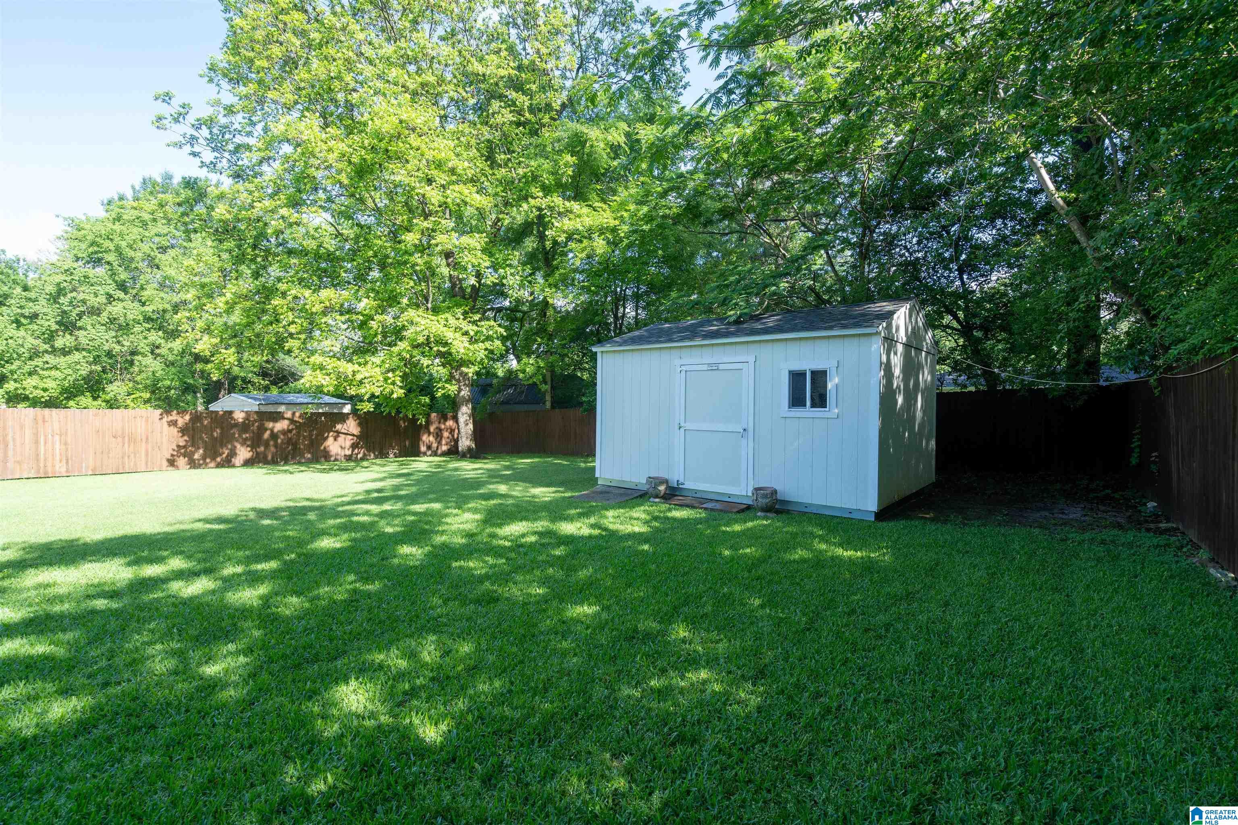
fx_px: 550
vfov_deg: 73.7
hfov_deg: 96.7
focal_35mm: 16
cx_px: 619
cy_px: 412
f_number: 7.1
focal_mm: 16
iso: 160
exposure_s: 1/60
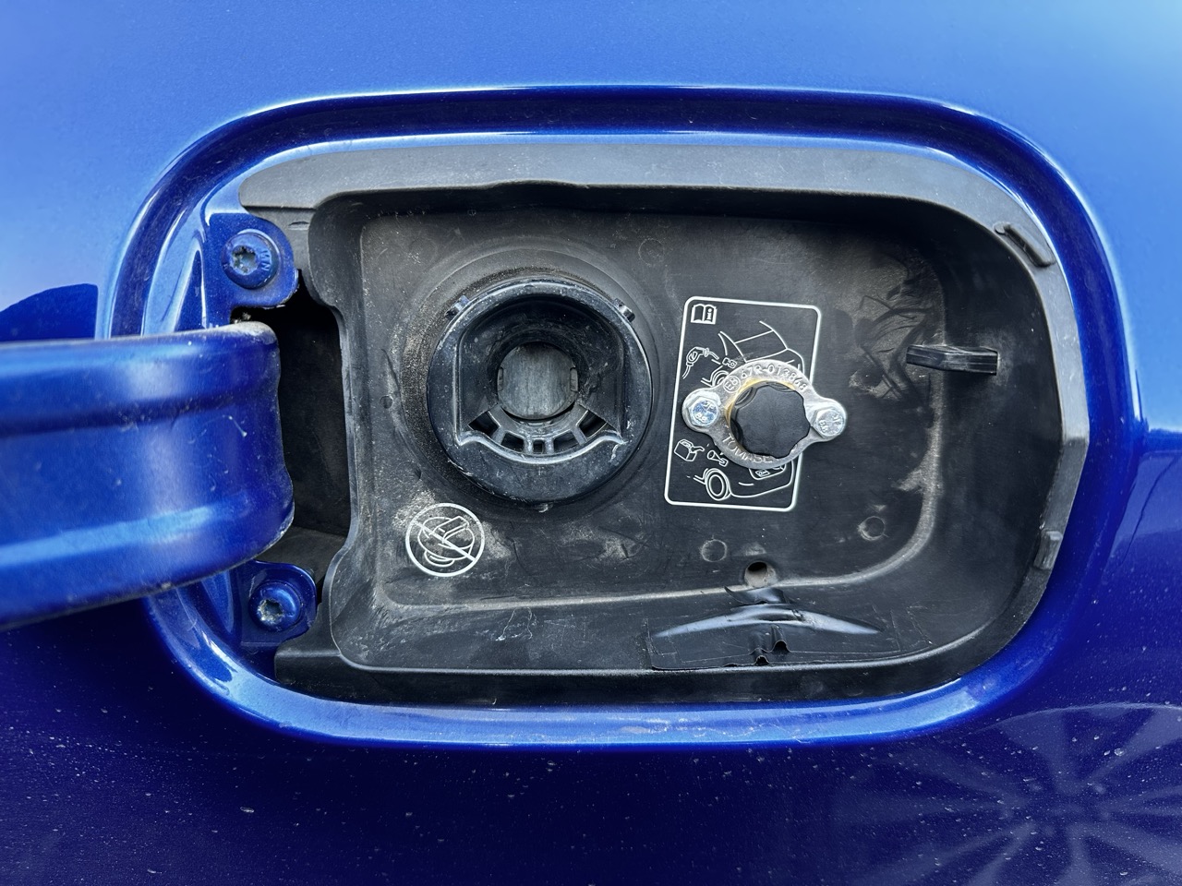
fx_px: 820
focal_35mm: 24
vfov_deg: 56.8
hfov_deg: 71.6
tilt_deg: -45.9
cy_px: 443
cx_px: 591
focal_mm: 6.86
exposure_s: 1/121
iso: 160
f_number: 1.78
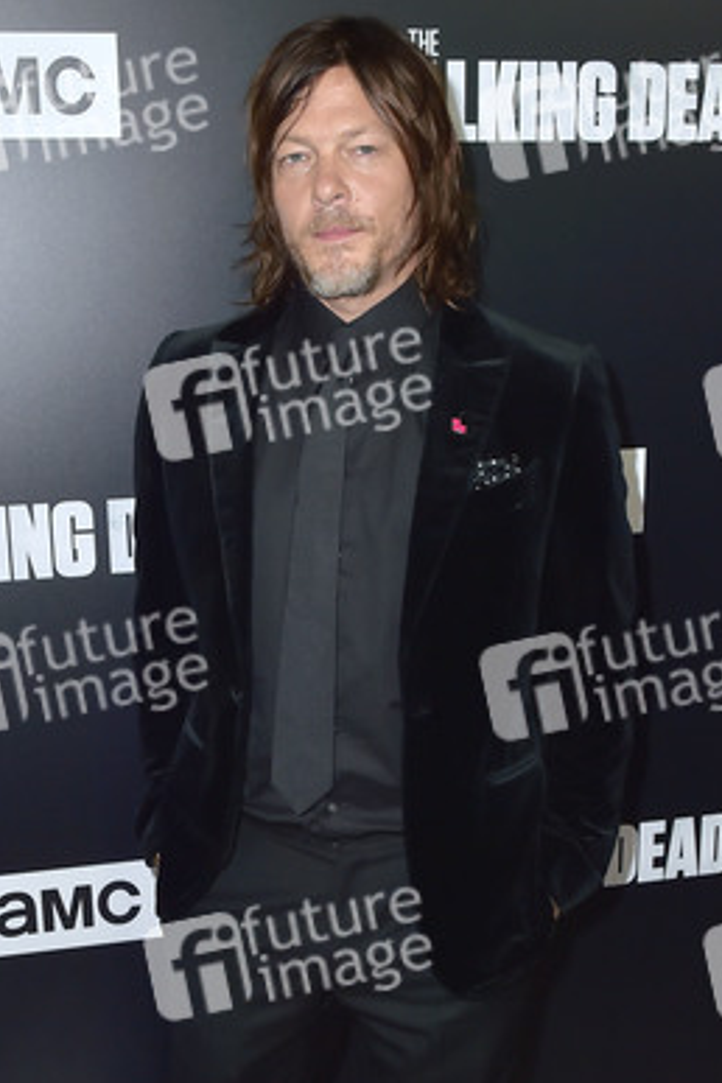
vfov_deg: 61.9
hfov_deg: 43.6
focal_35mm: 30
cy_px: 535
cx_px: 371
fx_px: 902
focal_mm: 29
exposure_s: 1/200
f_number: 5.6
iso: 400
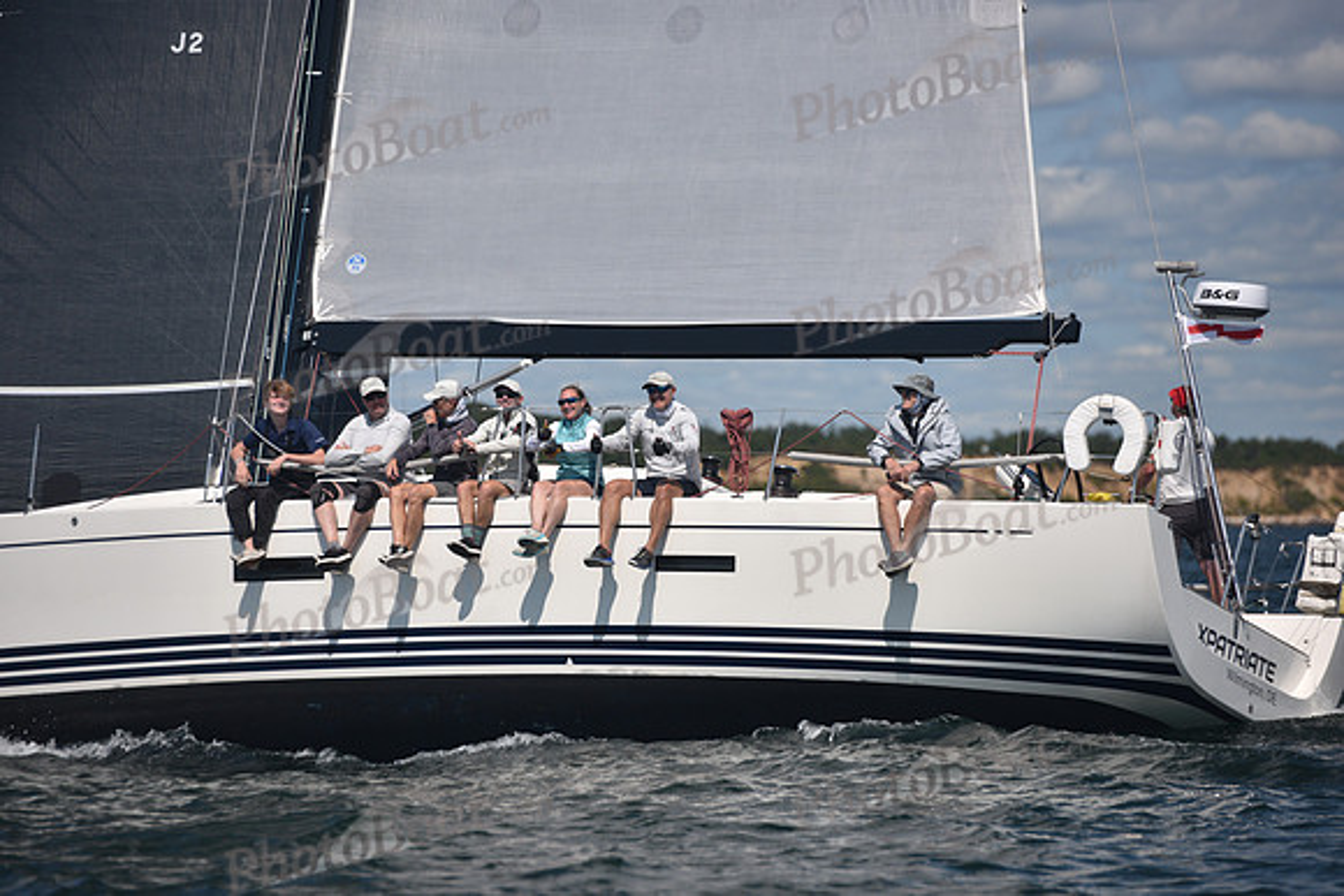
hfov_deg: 10.3
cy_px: 448
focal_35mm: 200
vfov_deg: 6.9
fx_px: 7468
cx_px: 672
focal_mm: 200
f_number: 4
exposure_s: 1/2500
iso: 250
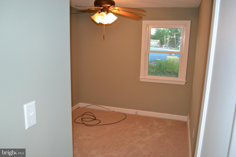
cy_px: 78
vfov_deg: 43.6
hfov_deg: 61.9
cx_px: 118
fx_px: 197
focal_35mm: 30
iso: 1400
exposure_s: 1/60
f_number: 3.8
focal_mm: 20
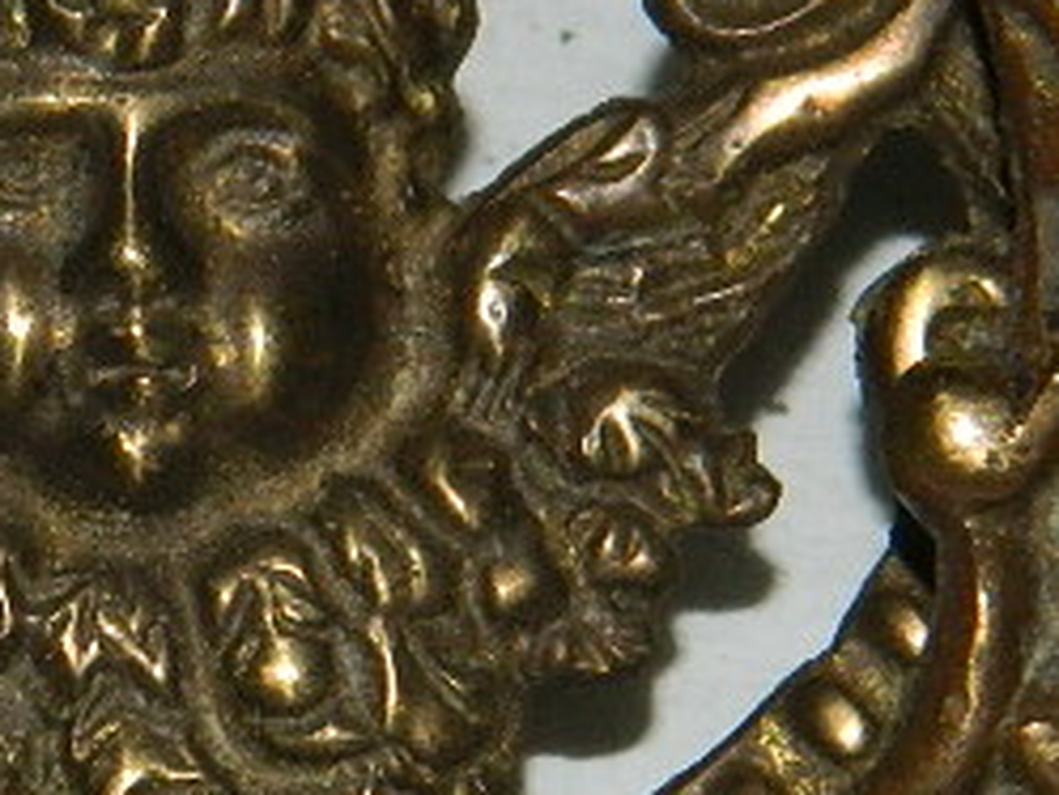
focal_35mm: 424
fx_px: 12978
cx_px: 115
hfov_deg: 4.7
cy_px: 387
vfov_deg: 3.5
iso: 200
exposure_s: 1/60
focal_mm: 18.6
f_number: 12.6
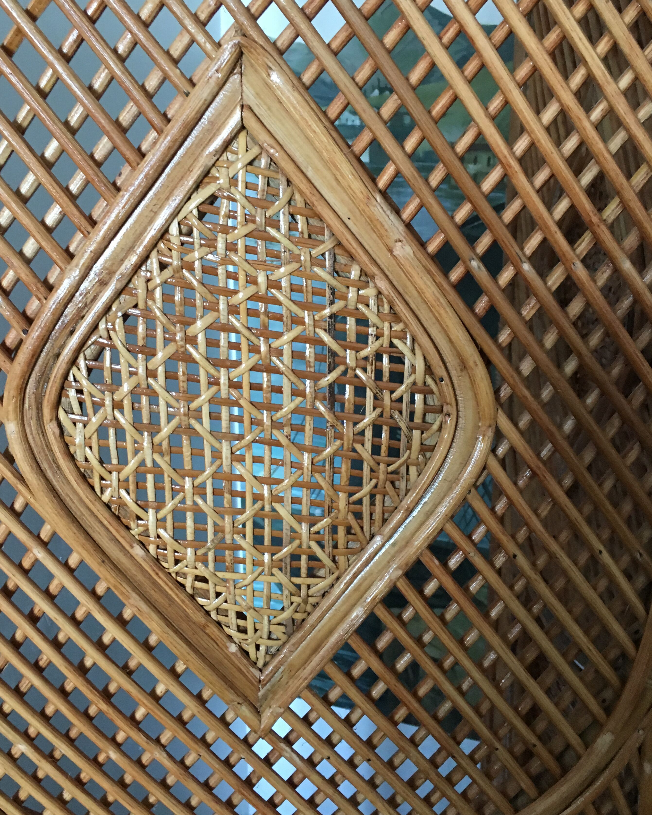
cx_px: 286
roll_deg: +0.5
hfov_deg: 43.3
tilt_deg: -16.4
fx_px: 820
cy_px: 365
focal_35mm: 34
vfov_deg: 52.8
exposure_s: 1/33
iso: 160
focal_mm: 4.15
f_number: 2.2
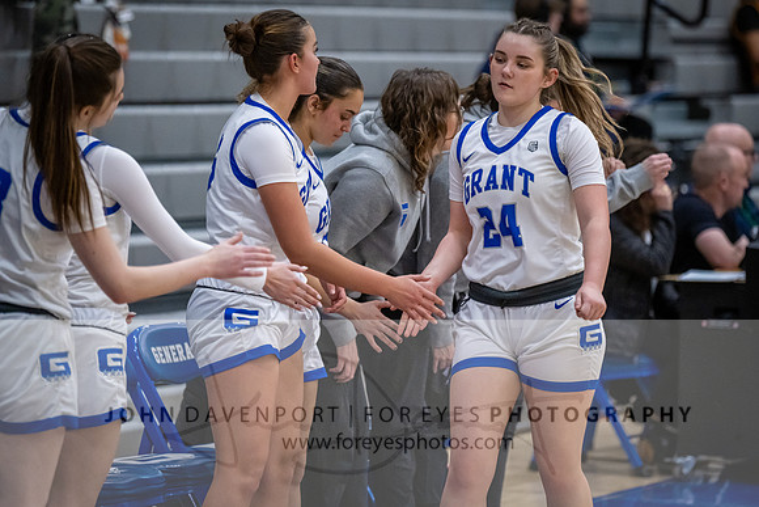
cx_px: 425
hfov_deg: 11.1
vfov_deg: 7.4
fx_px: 3900
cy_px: 223
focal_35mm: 185
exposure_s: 1/1000
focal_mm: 165
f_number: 2.8
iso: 5000
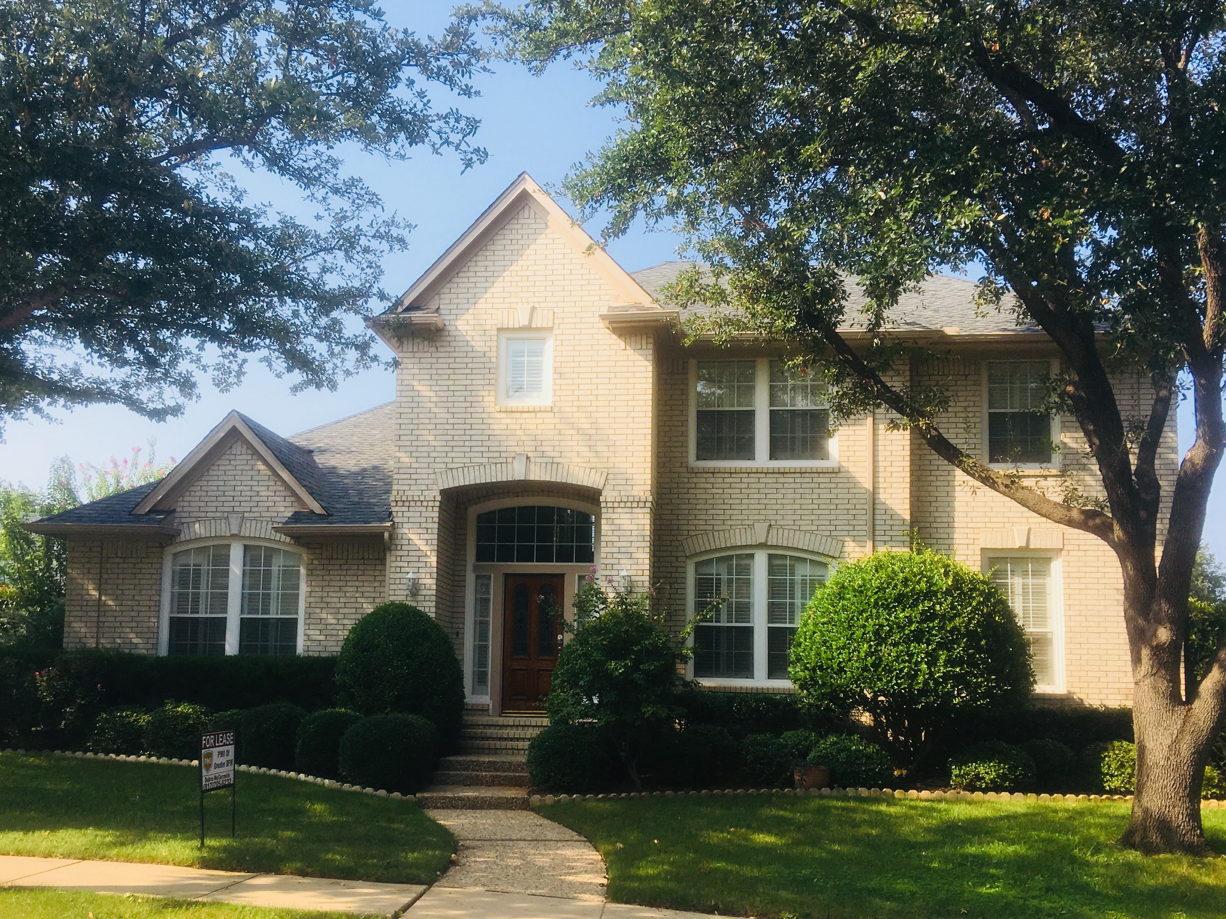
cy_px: 558
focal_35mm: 36
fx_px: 1275
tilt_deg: +6.7
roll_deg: -2.0
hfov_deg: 51.3
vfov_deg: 39.5
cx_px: 562
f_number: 2.2
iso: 25
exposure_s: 1/827
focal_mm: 4.15
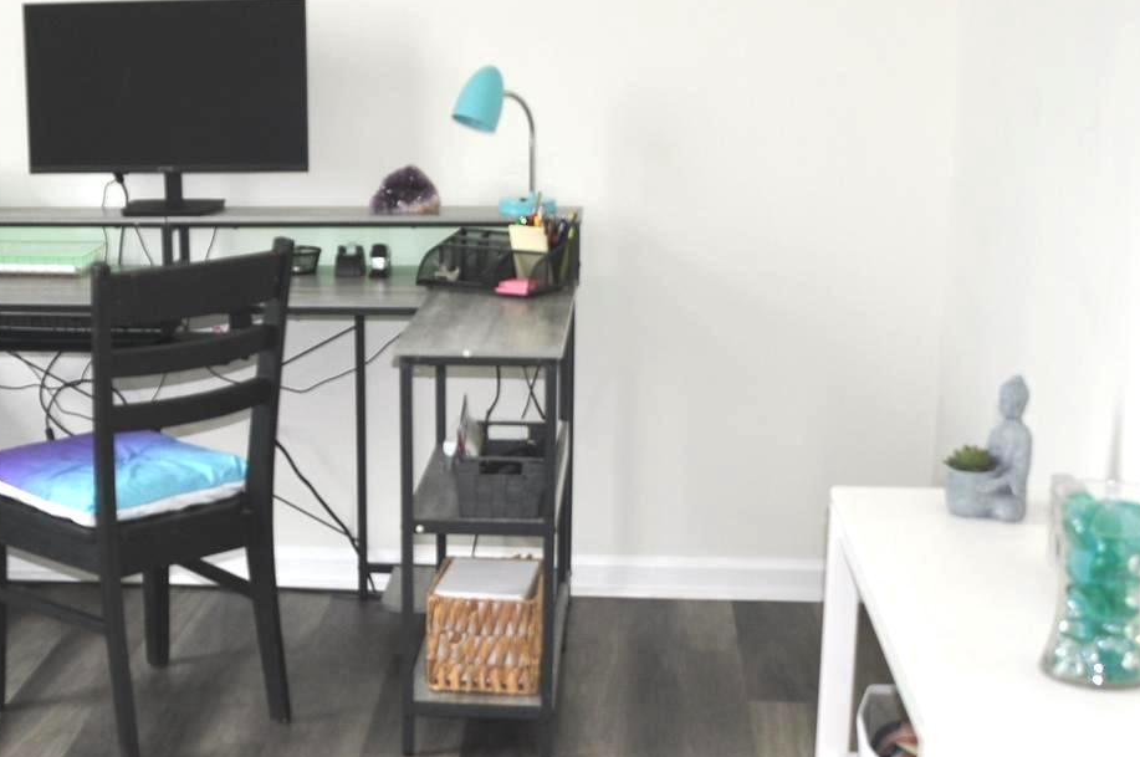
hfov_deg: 29.7
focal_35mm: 67
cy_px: 515
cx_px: 319
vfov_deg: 20.2
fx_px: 2119
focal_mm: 20
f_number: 3.5
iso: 250
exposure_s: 1/200
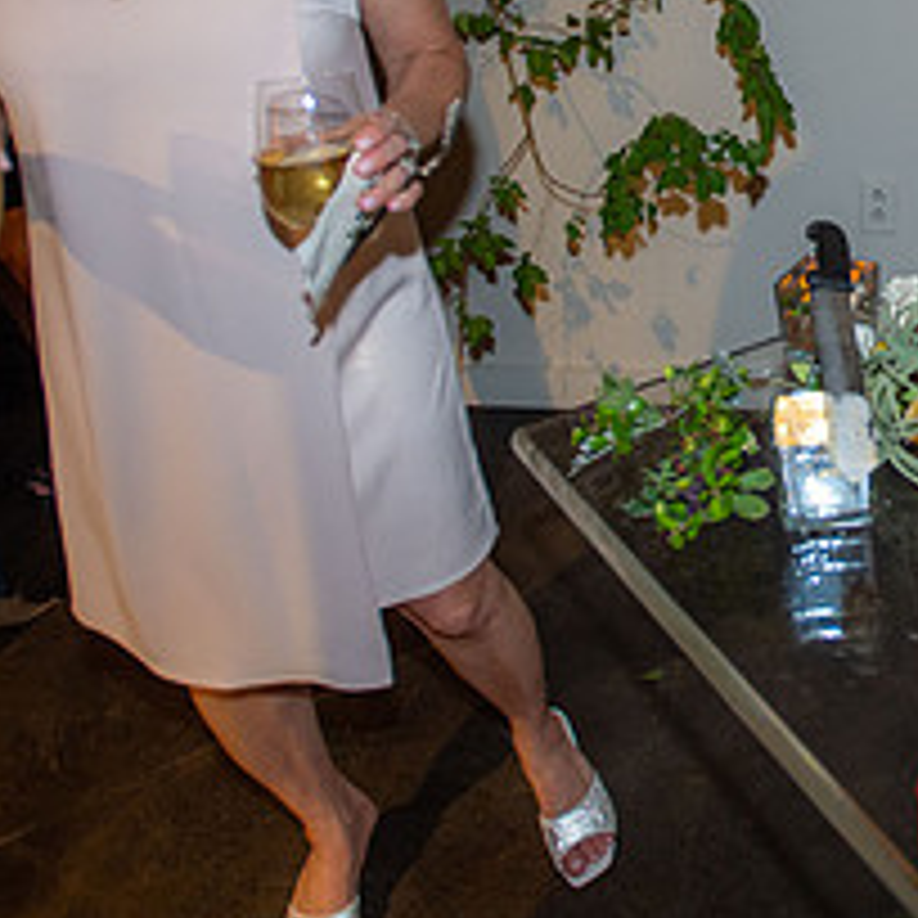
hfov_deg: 36.4
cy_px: 180
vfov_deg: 39.3
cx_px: 940
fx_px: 1230
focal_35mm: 41
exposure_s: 1/80
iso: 1600
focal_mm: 17
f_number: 2.8
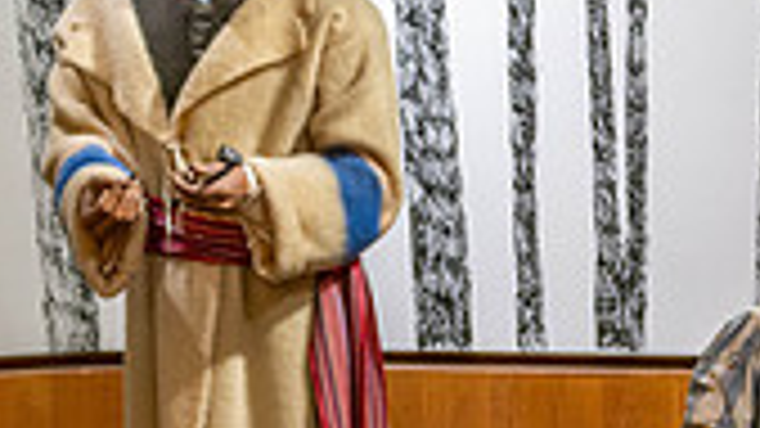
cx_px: 440
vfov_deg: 10.0
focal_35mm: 121
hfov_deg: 17.7
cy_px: 293
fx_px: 2438
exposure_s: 1/125
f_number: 3.5
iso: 2000
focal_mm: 32
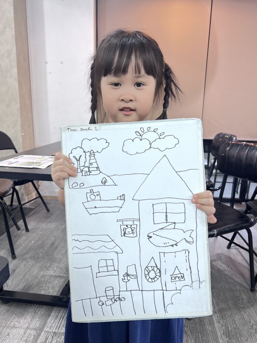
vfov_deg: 67.3
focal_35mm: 26
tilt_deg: -13.4
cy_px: 172
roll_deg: -2.3
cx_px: 128
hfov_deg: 53.1
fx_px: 257
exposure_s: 1/100
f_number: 1.5
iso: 125
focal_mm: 5.7
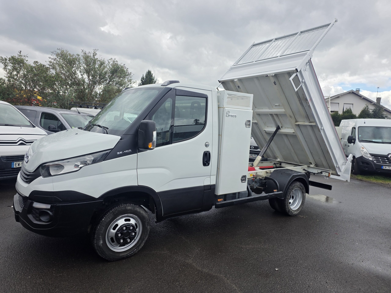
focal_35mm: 23
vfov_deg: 58.9
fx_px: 260
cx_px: 196
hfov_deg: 73.9
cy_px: 146
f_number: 1.7
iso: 80
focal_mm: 6.25
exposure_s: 1/2077
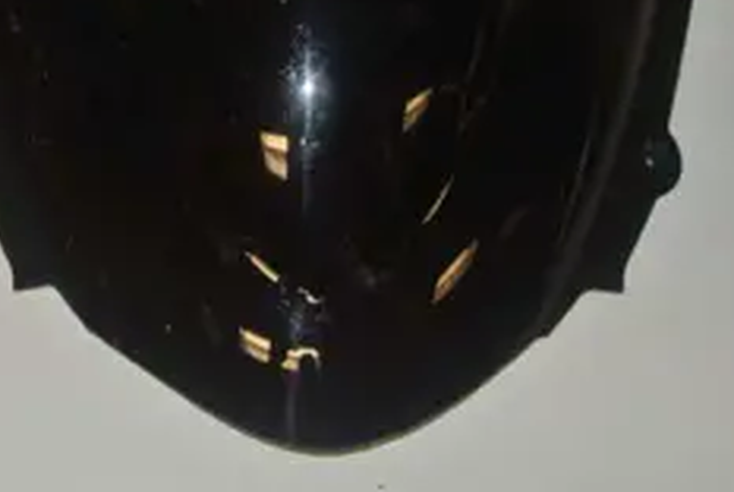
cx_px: 217
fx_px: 1511
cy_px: -66
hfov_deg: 27.1
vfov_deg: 17.8
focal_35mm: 74
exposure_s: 1/60
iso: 200
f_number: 3.8
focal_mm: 12.2
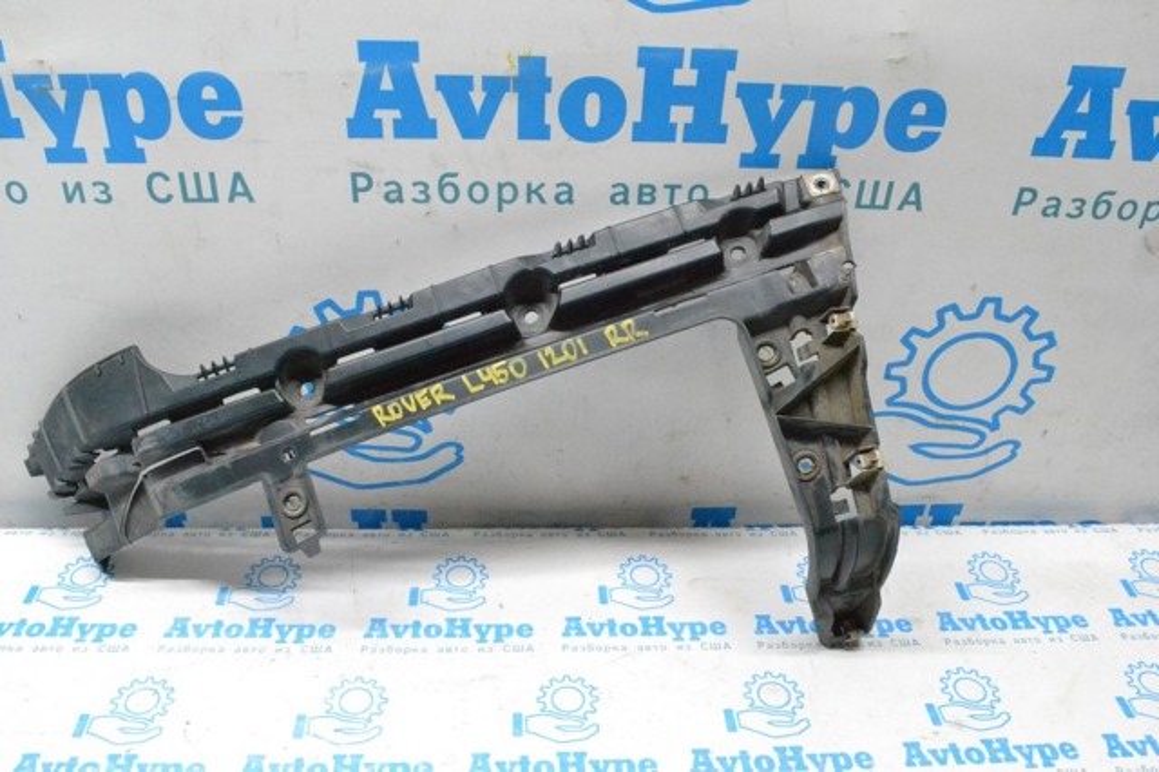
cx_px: 580
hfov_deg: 62.0
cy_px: 386
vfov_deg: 43.6
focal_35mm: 30
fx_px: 965
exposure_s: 1/125
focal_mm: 20
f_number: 10
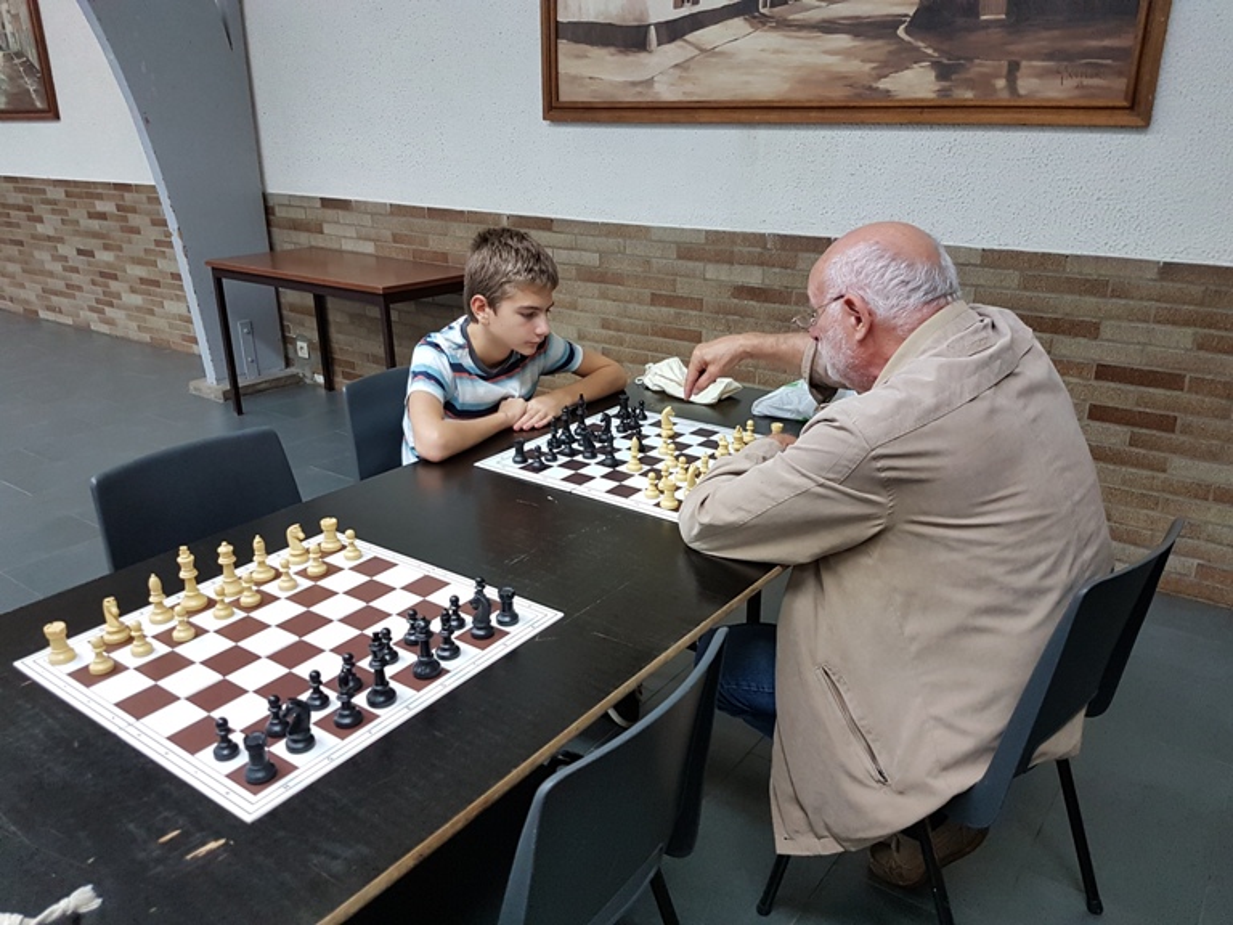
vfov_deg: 53.1
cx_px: 616
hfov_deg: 67.3
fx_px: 926
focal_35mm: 26
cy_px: 462
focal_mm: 4.2
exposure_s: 1/50
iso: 200
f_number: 1.7
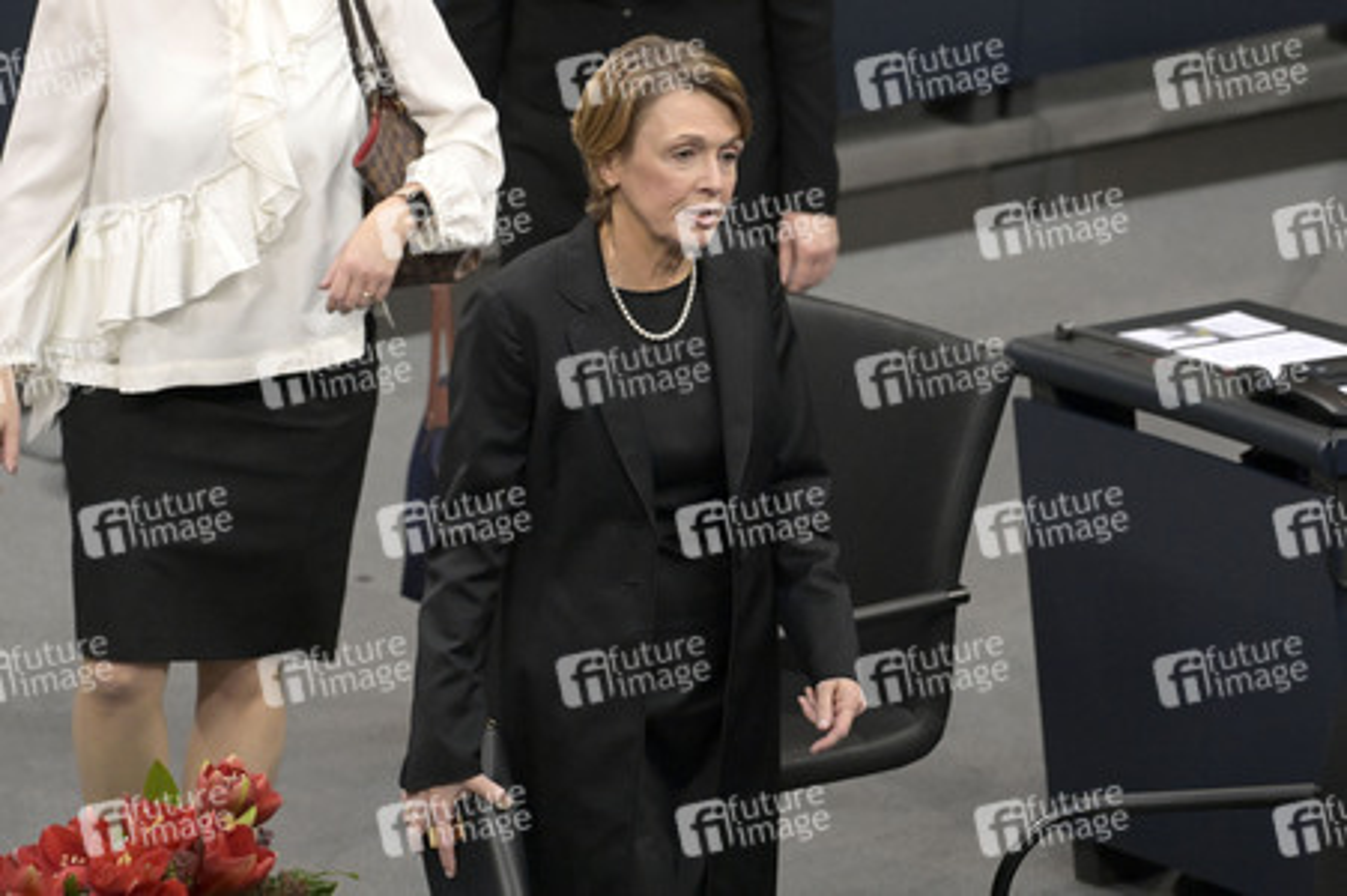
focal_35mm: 310
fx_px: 11590
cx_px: 674
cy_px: 448
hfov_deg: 6.7
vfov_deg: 4.4
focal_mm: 310
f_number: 5.6
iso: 10000
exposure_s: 1/400
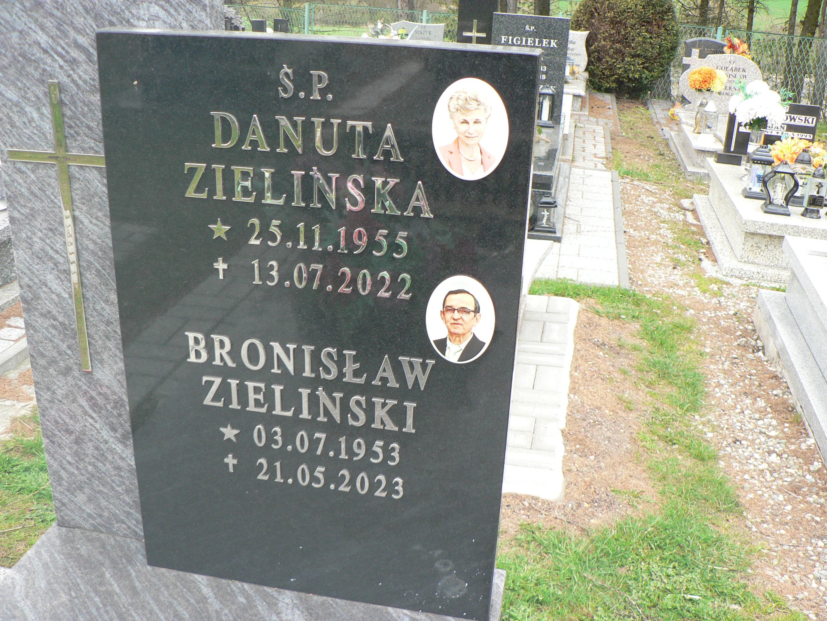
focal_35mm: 36
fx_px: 860
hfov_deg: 51.4
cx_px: 414
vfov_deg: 39.7
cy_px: 310
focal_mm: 6
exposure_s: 1/160
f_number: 2.8
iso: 100
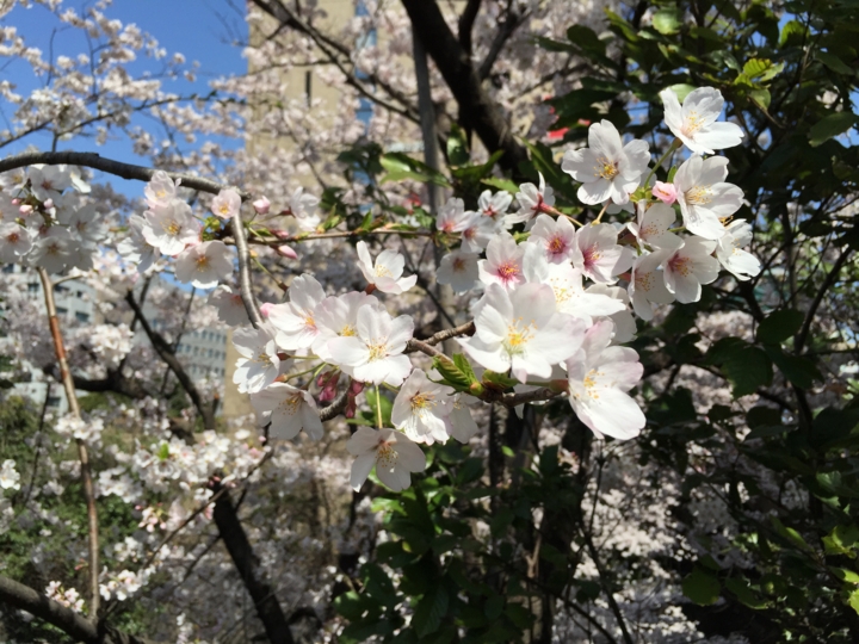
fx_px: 720
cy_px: 322
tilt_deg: +9.1
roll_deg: -1.4
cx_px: 430
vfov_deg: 48.2
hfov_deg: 61.7
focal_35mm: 29
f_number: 2.2
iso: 32
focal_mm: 4.15
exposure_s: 1/2639
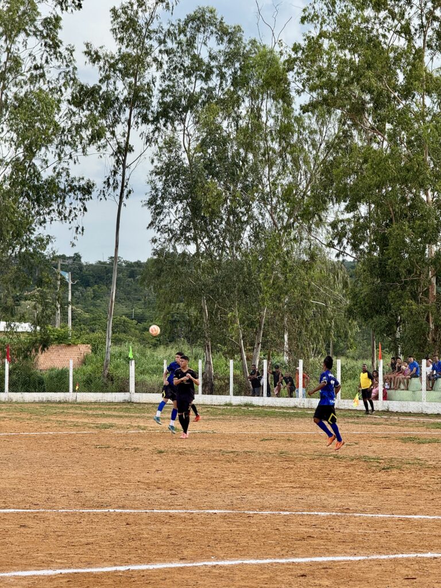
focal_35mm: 120
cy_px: 294
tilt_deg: +2.0
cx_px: 220
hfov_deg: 12.3
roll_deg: +0.5
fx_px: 2038
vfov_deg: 16.4
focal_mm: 15.66
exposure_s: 1/473
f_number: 2.8
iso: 50
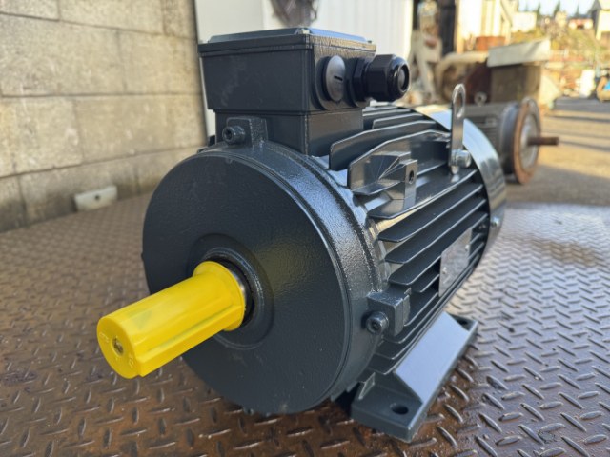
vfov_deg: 56.8
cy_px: 228
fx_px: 423
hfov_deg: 71.6
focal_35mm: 24
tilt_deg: -16.6
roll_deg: +2.1
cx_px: 305
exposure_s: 1/121
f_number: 1.78
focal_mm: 6.76
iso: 50
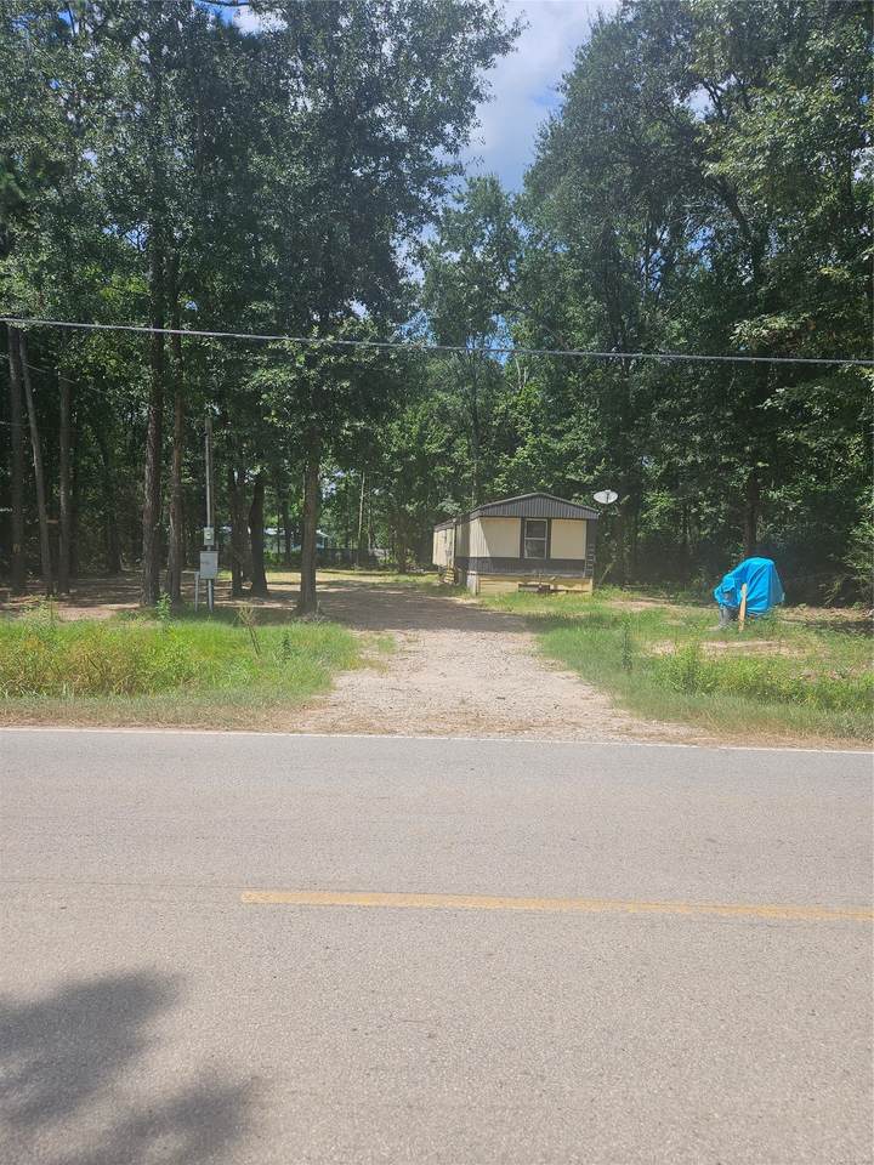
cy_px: 582
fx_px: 774
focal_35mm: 23
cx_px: 437
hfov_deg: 58.9
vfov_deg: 73.9
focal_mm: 5.4
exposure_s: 1/1920
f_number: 1.8
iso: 25
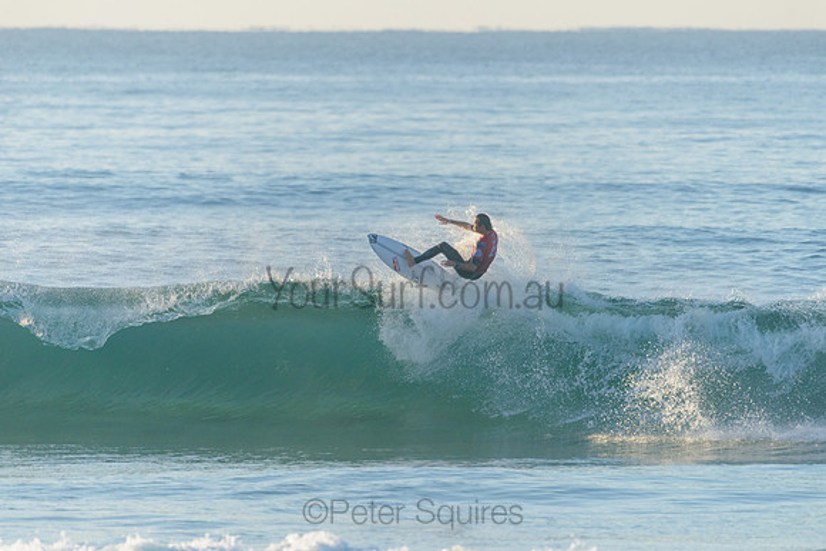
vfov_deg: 2.7
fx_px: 11860
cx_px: 413
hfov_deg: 4.0
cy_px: 276
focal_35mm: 517
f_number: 5.6
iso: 400
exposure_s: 1/2000
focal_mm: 500
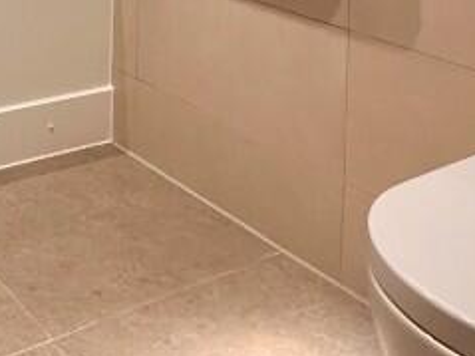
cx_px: -42
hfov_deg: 29.2
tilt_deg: -1.0
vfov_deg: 20.3
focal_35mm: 60
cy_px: -207
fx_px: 823
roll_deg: -1.2
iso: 250
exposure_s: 1/100
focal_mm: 2.22
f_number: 2.2
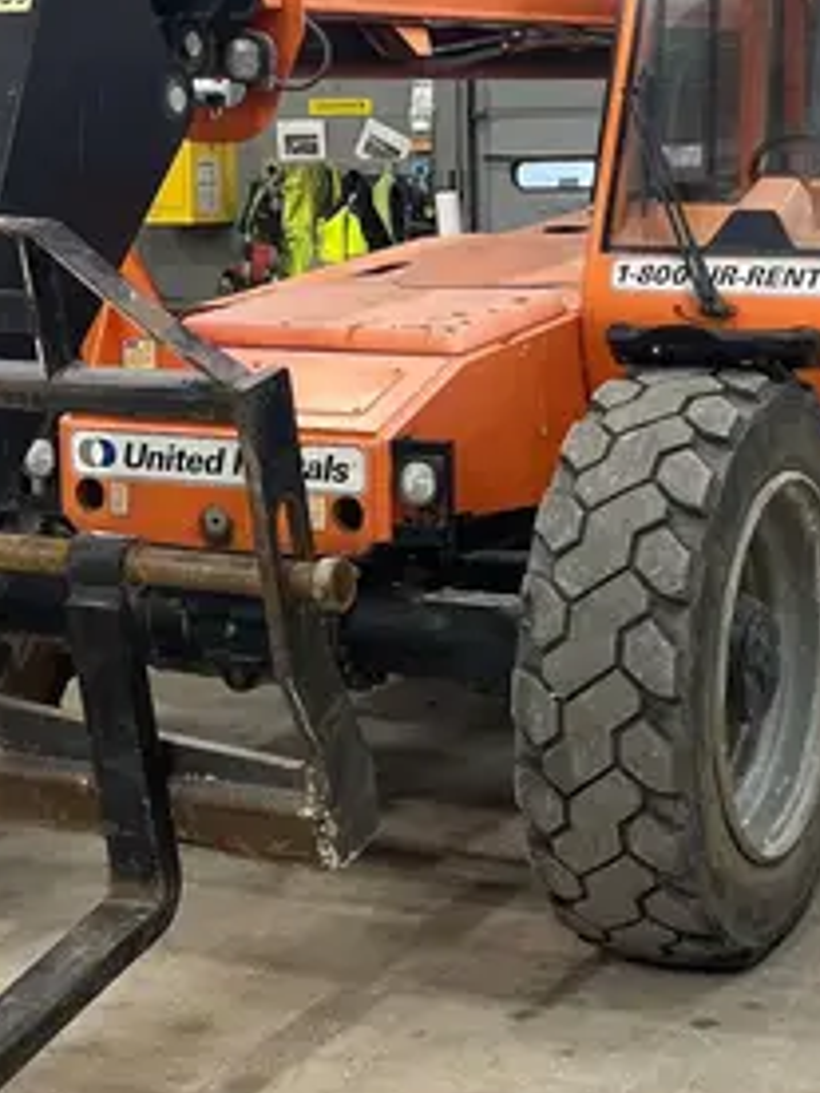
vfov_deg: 28.1
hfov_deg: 21.2
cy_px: 449
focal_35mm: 69
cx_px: 543
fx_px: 2179
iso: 125
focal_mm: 5.1
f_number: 1.6
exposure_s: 1/60
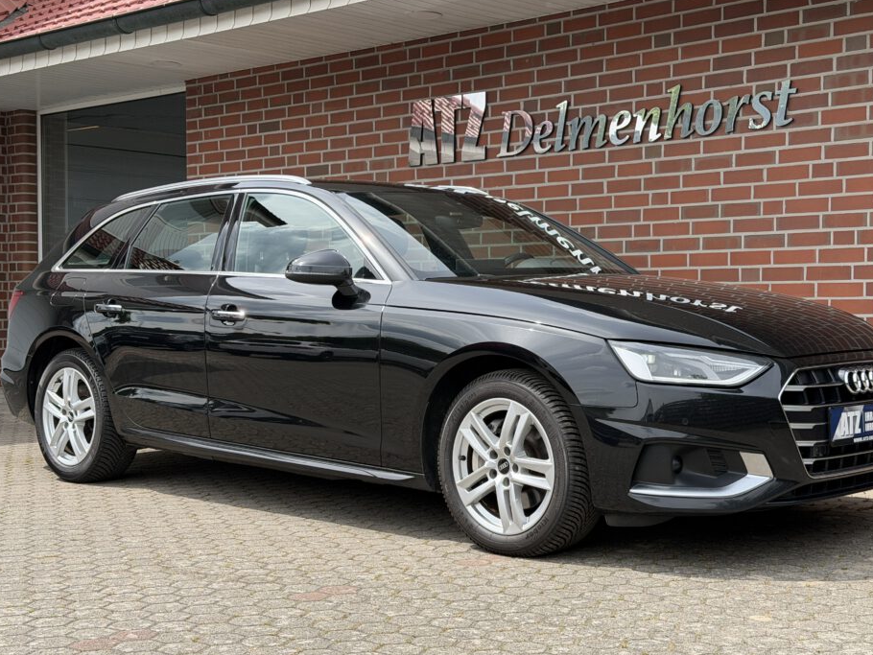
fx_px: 1362
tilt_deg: -2.2
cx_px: 464
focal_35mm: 54
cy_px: 356
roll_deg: -0.5
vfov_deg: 27.0
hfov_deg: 35.5
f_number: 1.78
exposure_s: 1/1883
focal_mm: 6.76
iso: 64
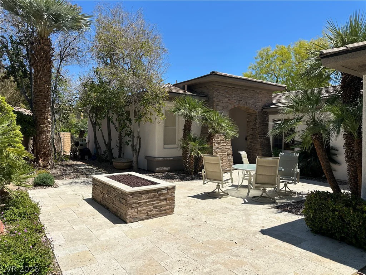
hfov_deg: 71.6
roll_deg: -2.1
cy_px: 138
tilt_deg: +1.0
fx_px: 254
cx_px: 183
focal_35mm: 24
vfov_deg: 56.8
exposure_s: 1/6211
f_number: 1.78
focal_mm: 6.86
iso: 80
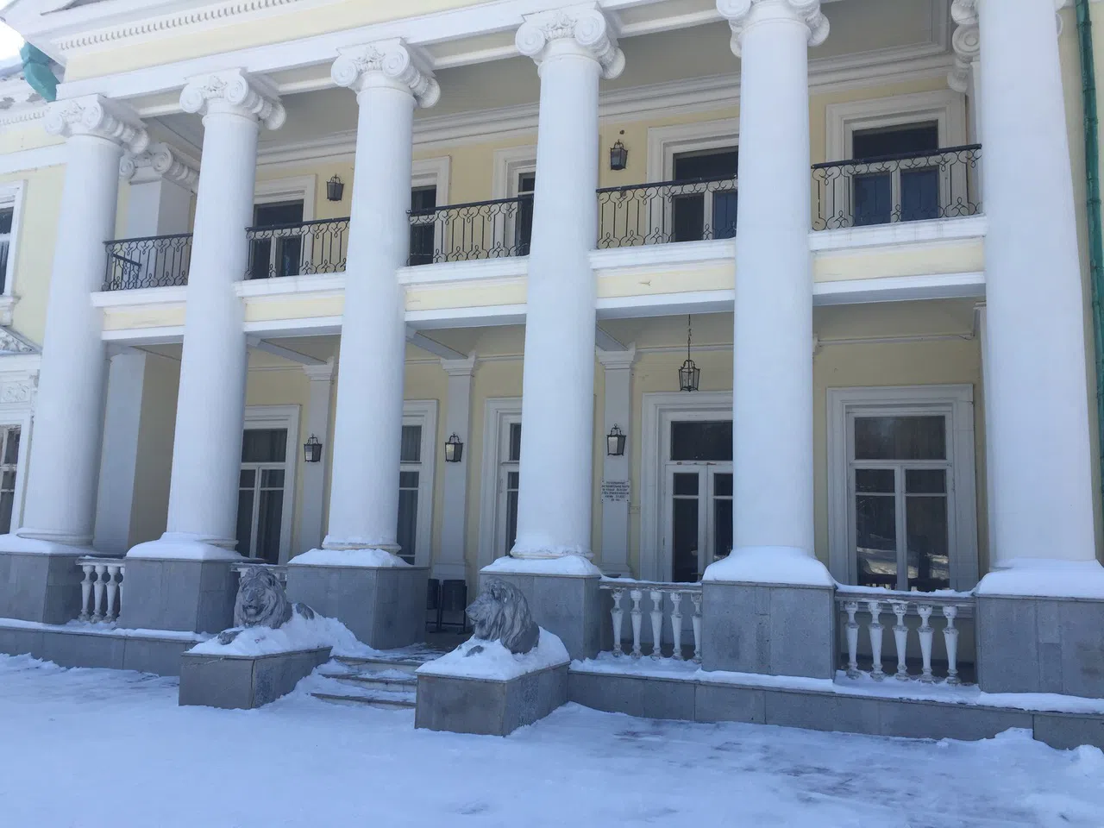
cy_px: 414
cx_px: 552
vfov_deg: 48.2
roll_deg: -1.1
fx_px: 925
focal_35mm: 29
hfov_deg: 61.7
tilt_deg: +6.9
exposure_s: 1/791
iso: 32
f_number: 2.2
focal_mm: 4.15
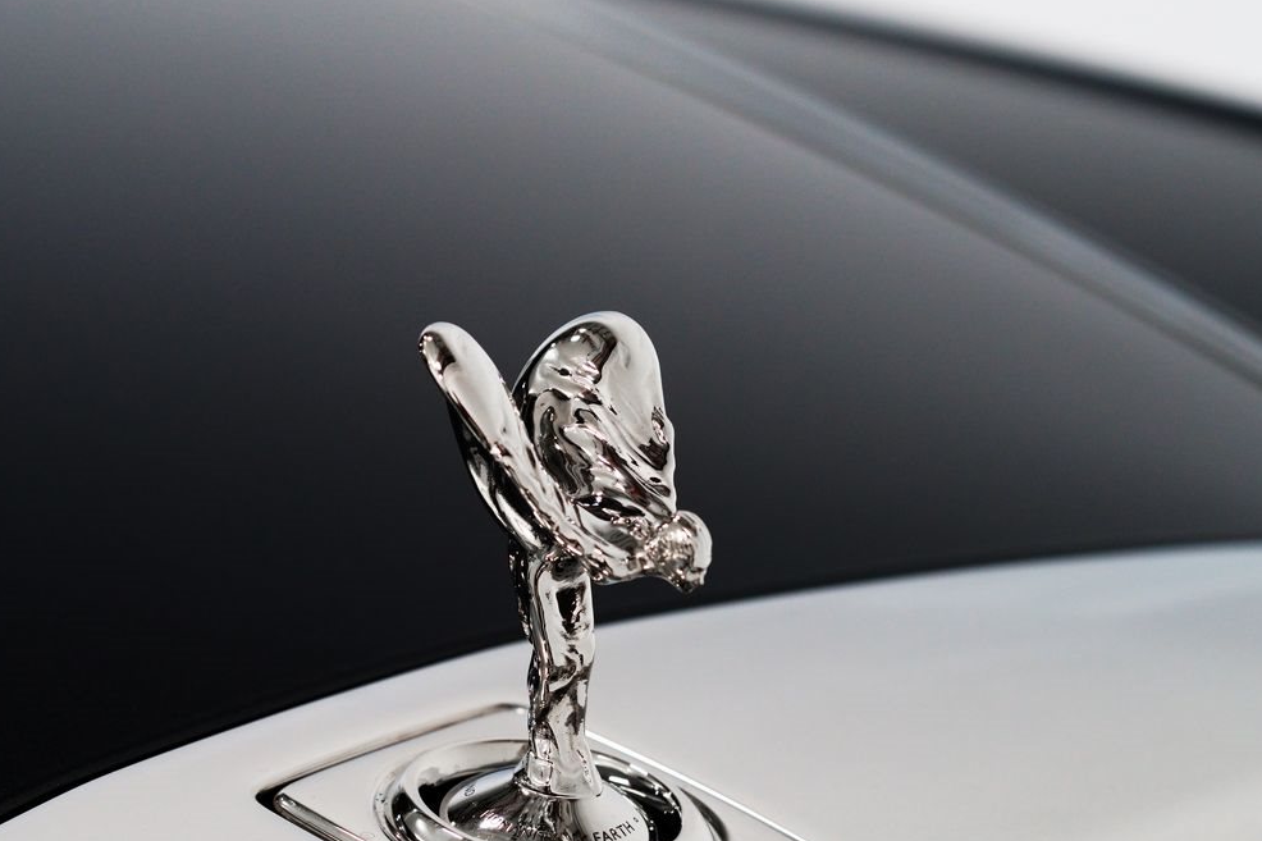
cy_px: 533
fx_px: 4837
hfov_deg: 14.9
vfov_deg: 9.9
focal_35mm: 138
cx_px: 600
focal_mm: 85
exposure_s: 1/100
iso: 800
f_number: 4
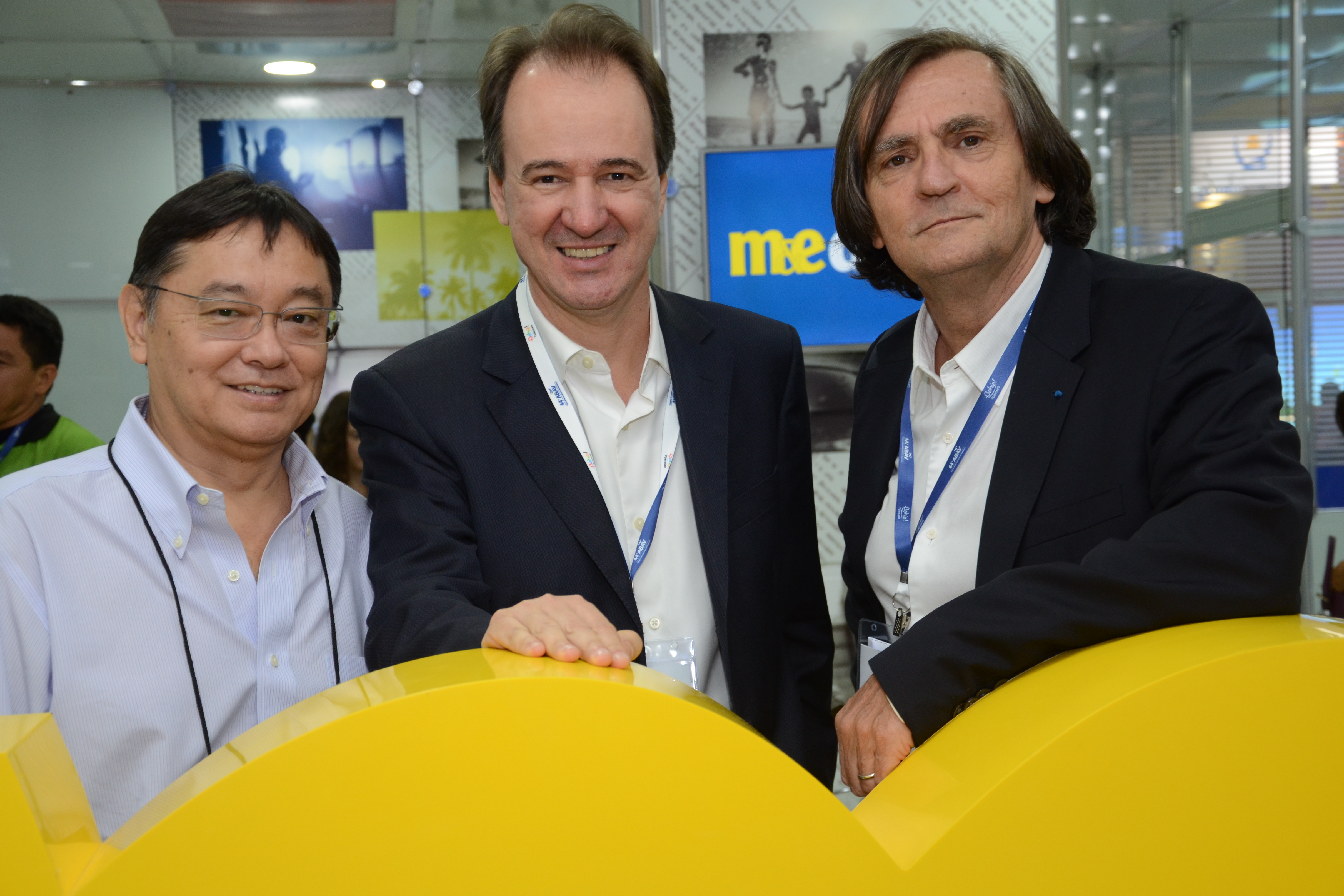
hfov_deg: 32.9
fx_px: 2277
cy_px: 452
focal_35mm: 61
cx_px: 672
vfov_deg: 22.3
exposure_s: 1/60
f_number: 5
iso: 640
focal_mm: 40
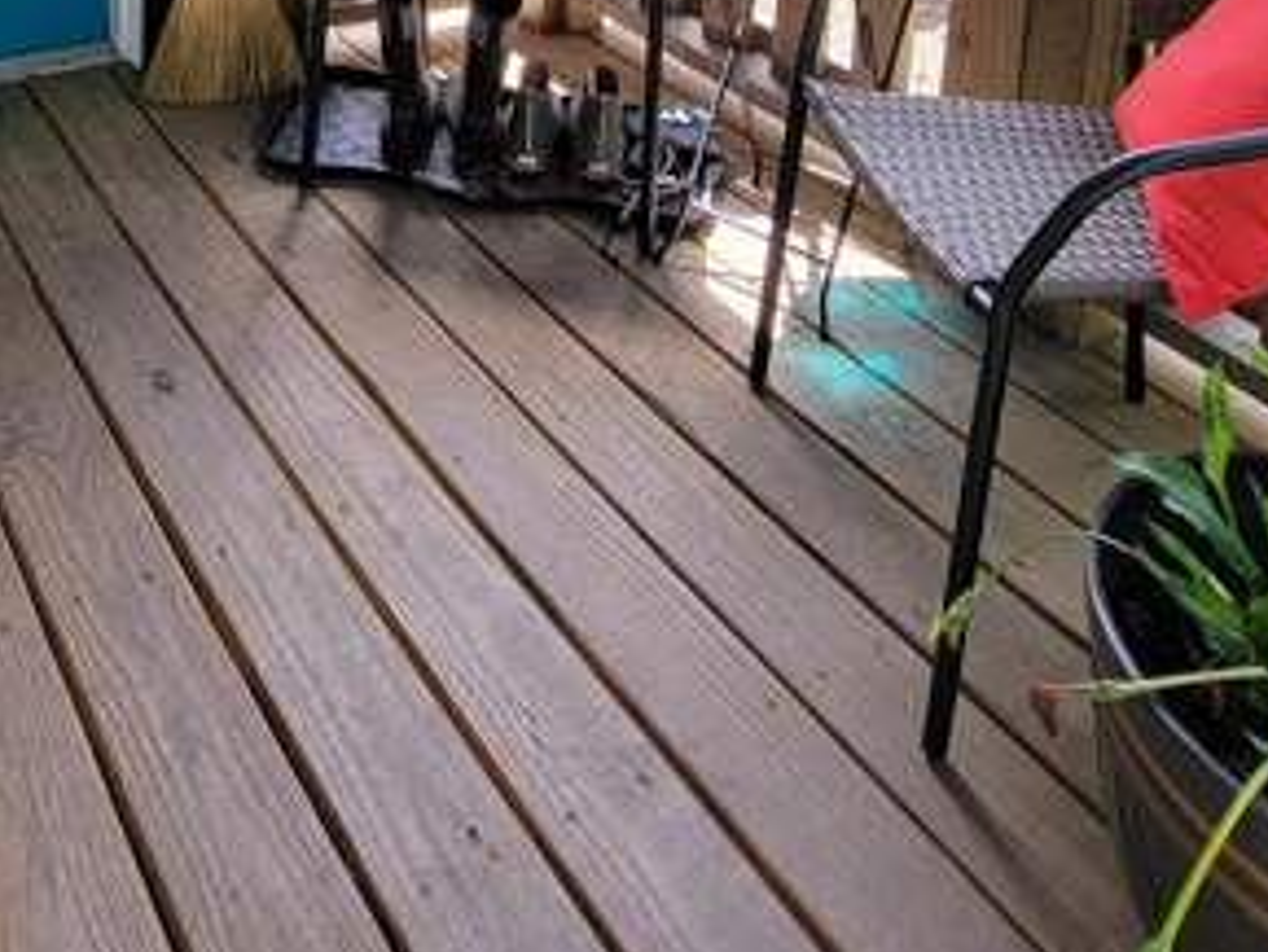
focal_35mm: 36
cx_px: 412
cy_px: -298
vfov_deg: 30.7
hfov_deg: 50.3
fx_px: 1319
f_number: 2.2
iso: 64
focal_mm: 2.2
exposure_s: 1/120
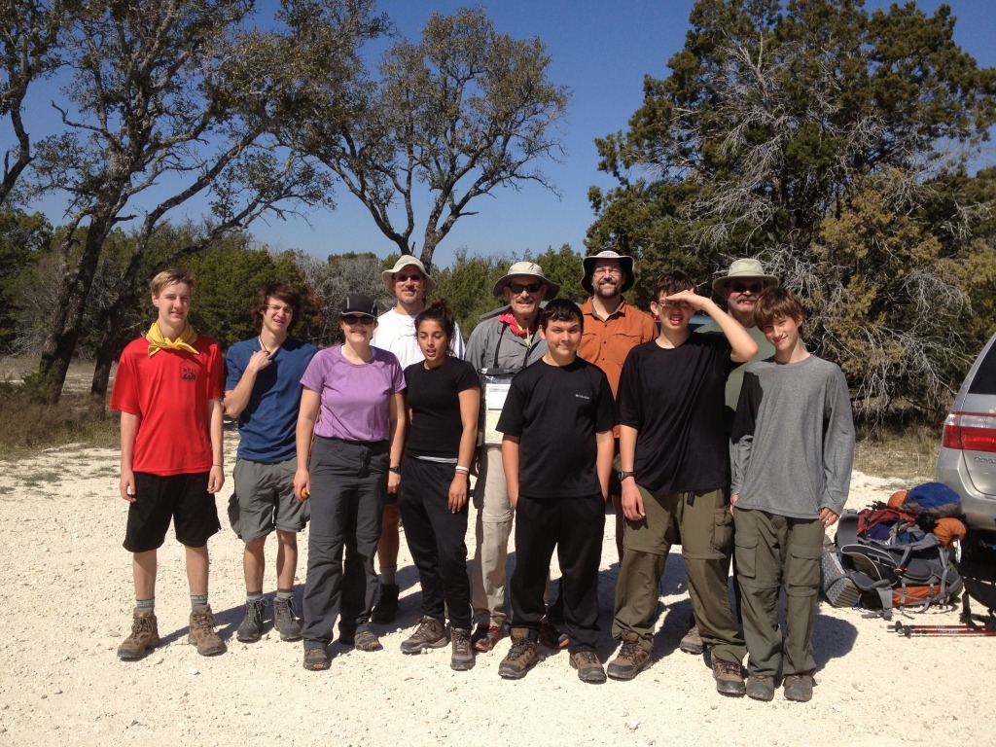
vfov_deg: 40.7
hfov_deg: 52.6
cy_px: 374
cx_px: 498
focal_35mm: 35
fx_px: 1007
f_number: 2.4
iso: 50
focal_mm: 4.28
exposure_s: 1/2513
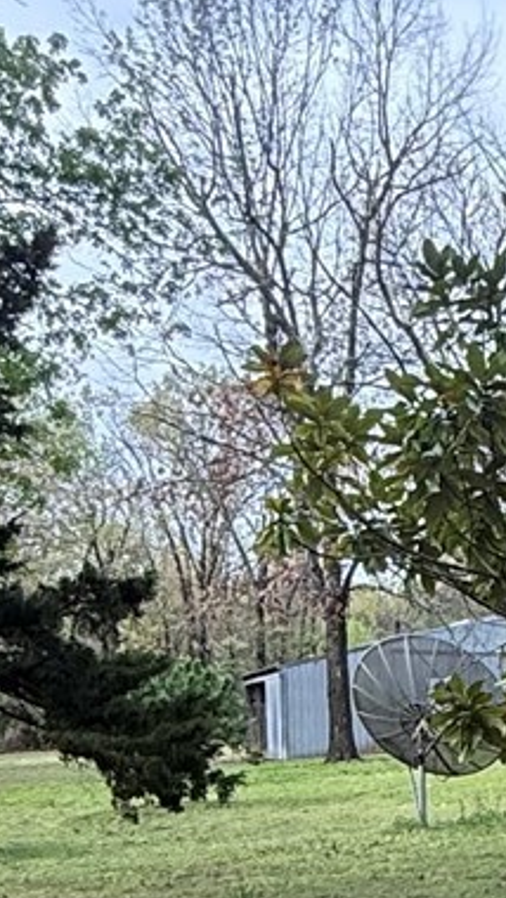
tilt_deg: -7.0
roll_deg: -0.6
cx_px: 776
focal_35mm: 77
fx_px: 1835
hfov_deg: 14.6
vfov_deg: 25.3
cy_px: 1021
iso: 64
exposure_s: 1/300
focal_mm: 2.22
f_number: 2.2
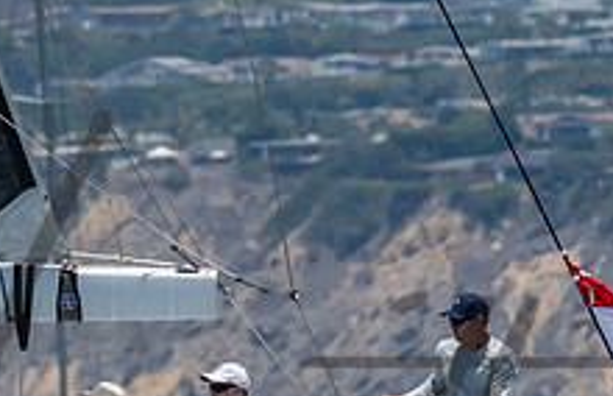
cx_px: -24
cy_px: 357
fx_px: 32324
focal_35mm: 1917
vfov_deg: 0.7
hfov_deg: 1.1
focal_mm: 380
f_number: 8
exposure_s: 1/1250
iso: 320
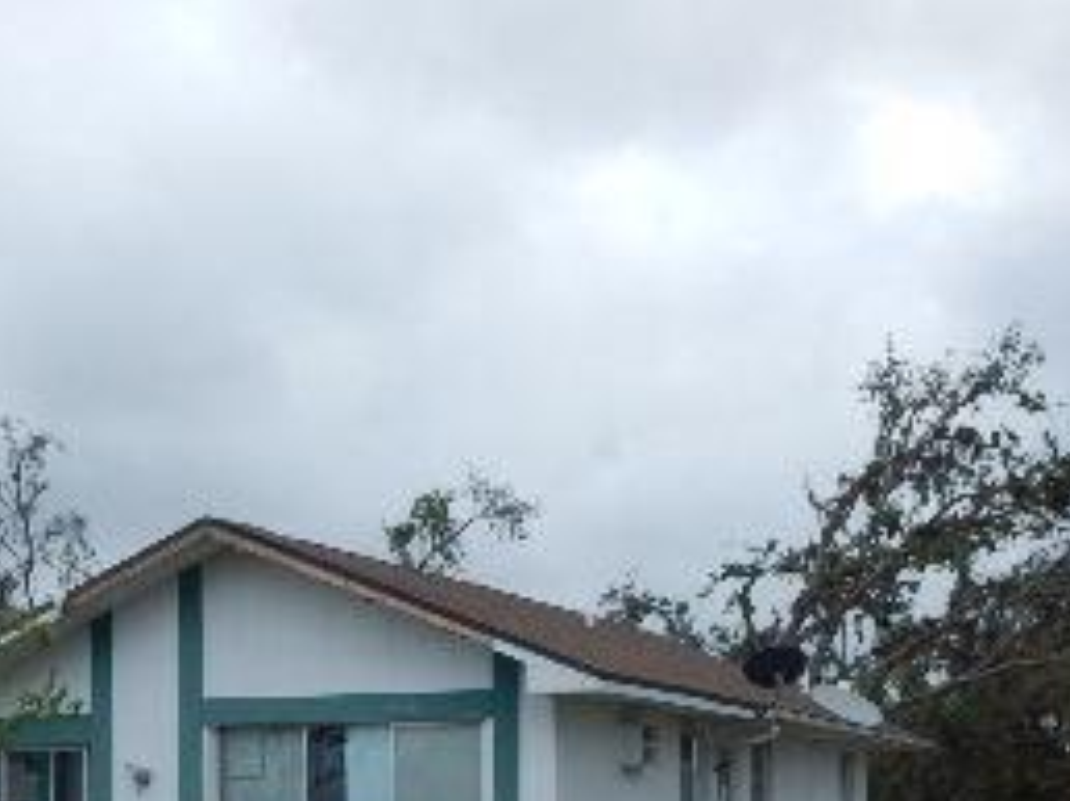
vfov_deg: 18.5
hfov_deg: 25.2
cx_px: 315
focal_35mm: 77
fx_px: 2378
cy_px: 855
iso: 125
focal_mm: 5.6
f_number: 3.2
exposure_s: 1/1000
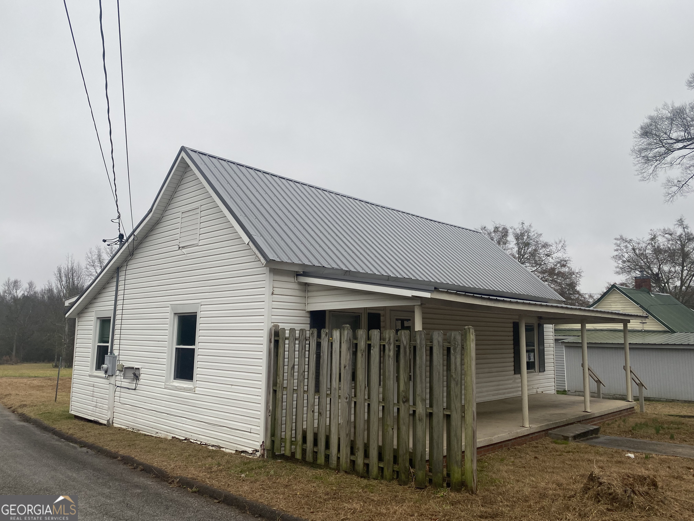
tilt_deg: +9.4
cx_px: 347
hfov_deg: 67.3
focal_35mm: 26
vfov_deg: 53.1
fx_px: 521
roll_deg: +1.3
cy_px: 260
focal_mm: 4.25
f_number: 1.8
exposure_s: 1/154
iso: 32
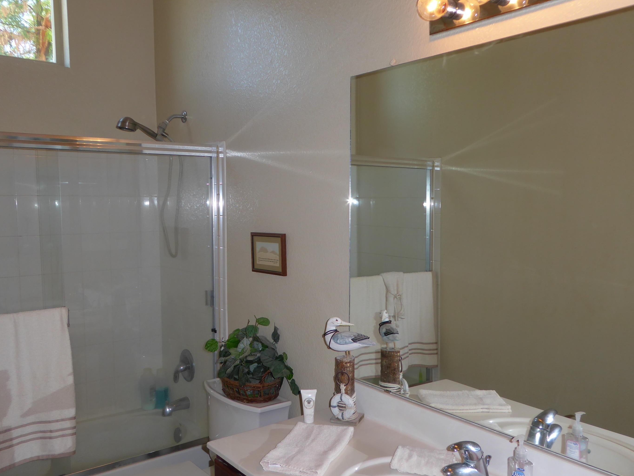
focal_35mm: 32
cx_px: 319
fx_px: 586
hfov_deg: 56.8
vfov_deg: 44.1
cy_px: 262
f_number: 3.5
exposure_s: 1/60
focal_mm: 5
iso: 100
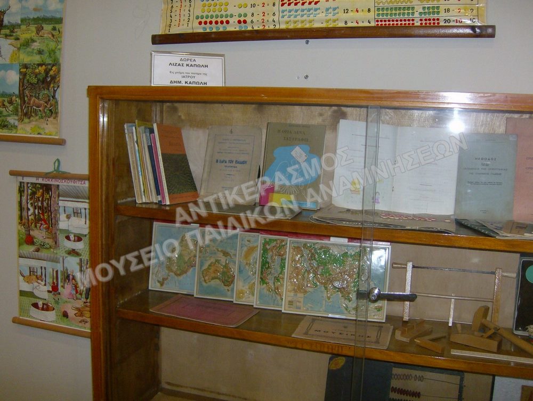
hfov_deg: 51.3
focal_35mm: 36
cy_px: 200
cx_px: 266
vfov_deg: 39.8
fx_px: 555
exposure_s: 1/60
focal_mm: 6
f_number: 2.8
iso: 200
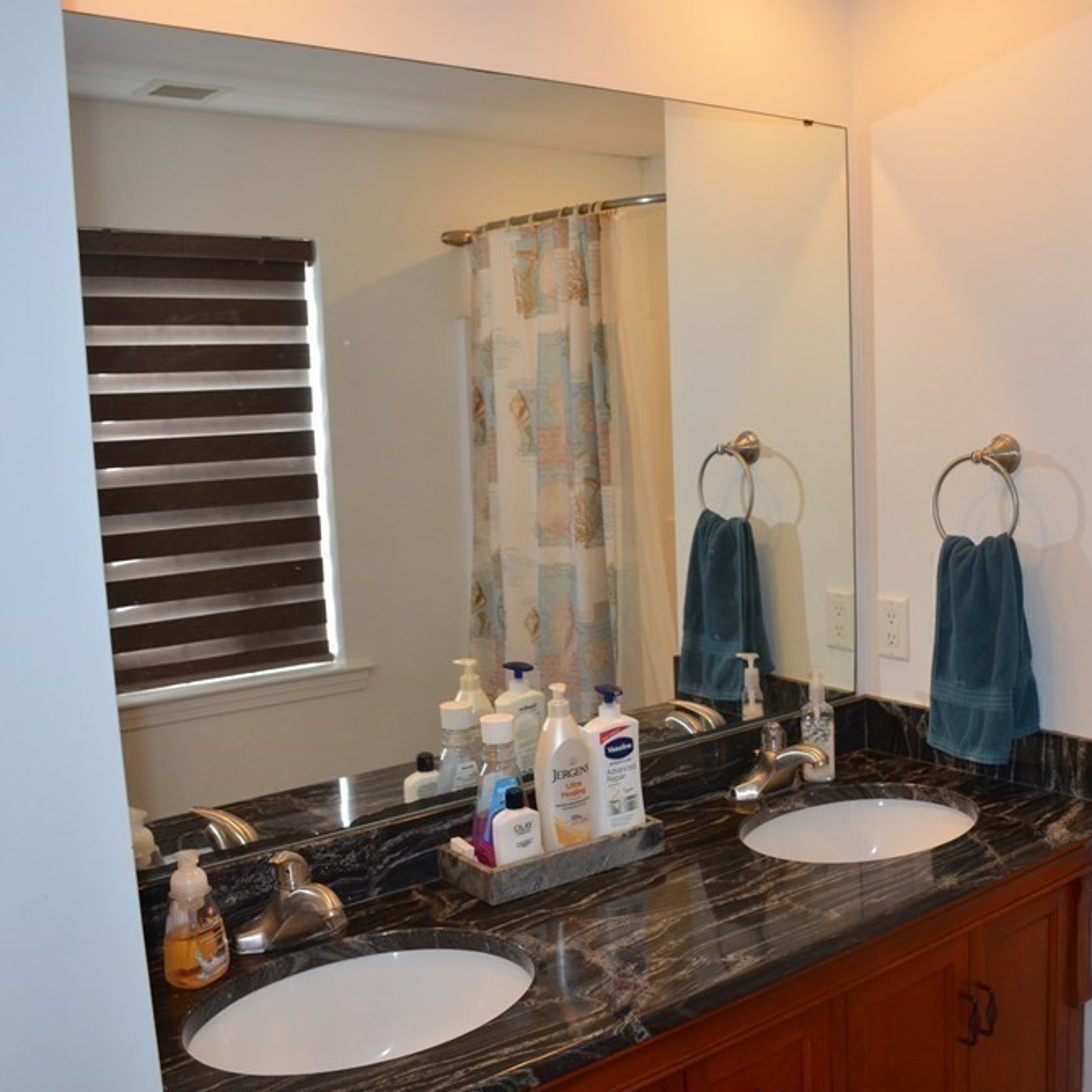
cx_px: 760
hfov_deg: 46.2
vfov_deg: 47.2
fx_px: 1249
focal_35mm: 35
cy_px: 544
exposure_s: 1/60
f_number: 5
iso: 800
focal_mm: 18
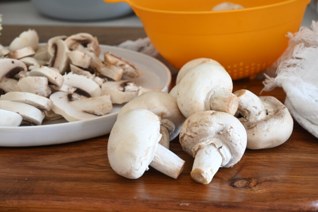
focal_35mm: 67
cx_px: 159
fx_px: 591
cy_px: 106
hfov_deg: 30.1
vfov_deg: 20.3
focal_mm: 45
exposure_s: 1/6
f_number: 9
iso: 200
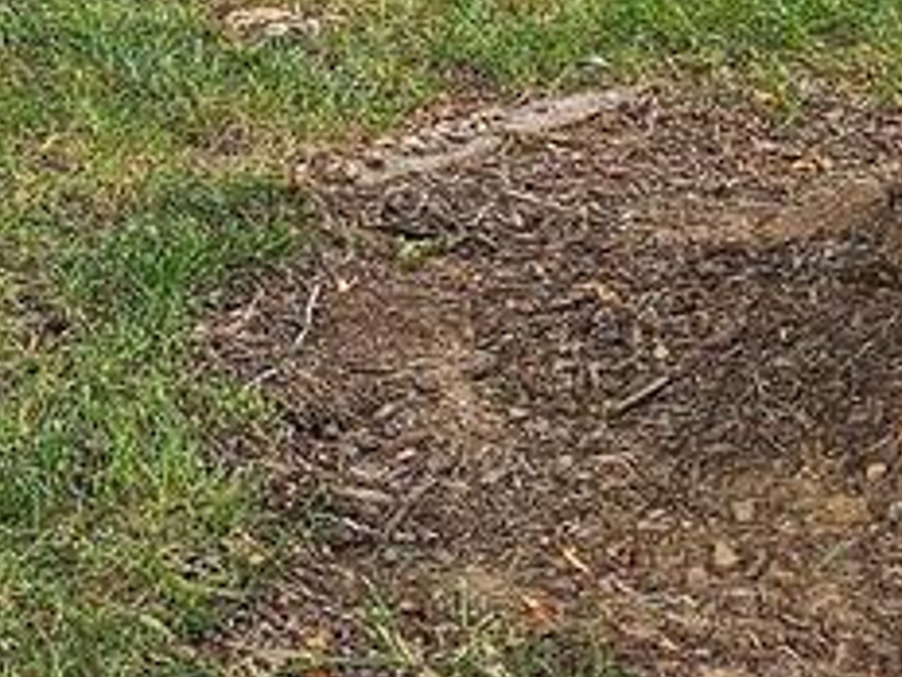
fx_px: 3726
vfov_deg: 9.7
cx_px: -1081
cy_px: -654
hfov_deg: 11.8
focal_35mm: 143
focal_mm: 6.3
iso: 40
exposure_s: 1/207
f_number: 1.7
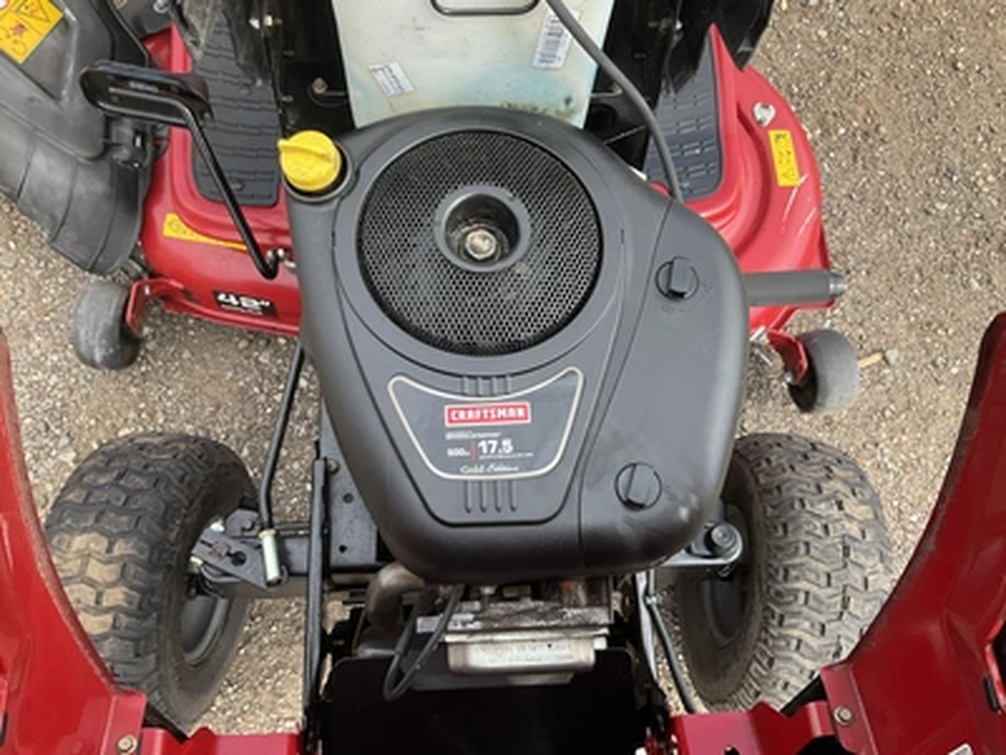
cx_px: 503
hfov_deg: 61.7
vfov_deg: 48.2
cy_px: 378
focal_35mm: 29
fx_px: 843
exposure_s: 1/318
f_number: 1.8
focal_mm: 3
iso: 25
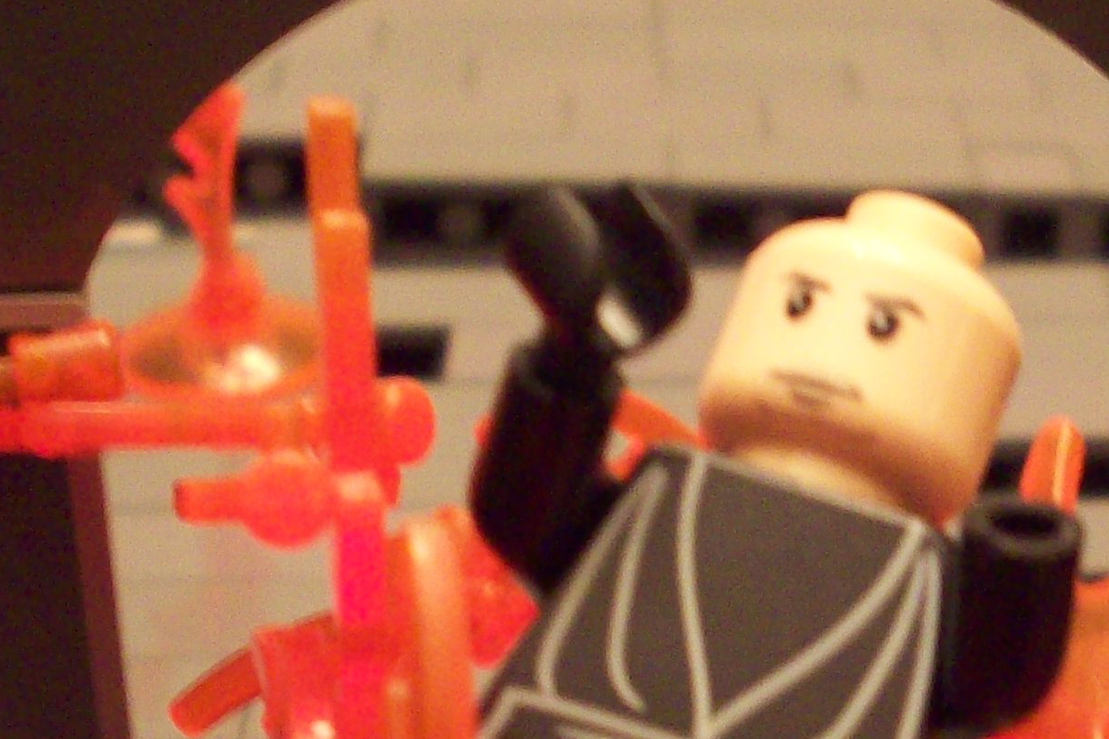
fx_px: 2988
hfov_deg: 20.8
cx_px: 898
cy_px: 722
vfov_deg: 13.9
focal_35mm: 97
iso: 200
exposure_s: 1/8
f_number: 2.8
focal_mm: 6.2
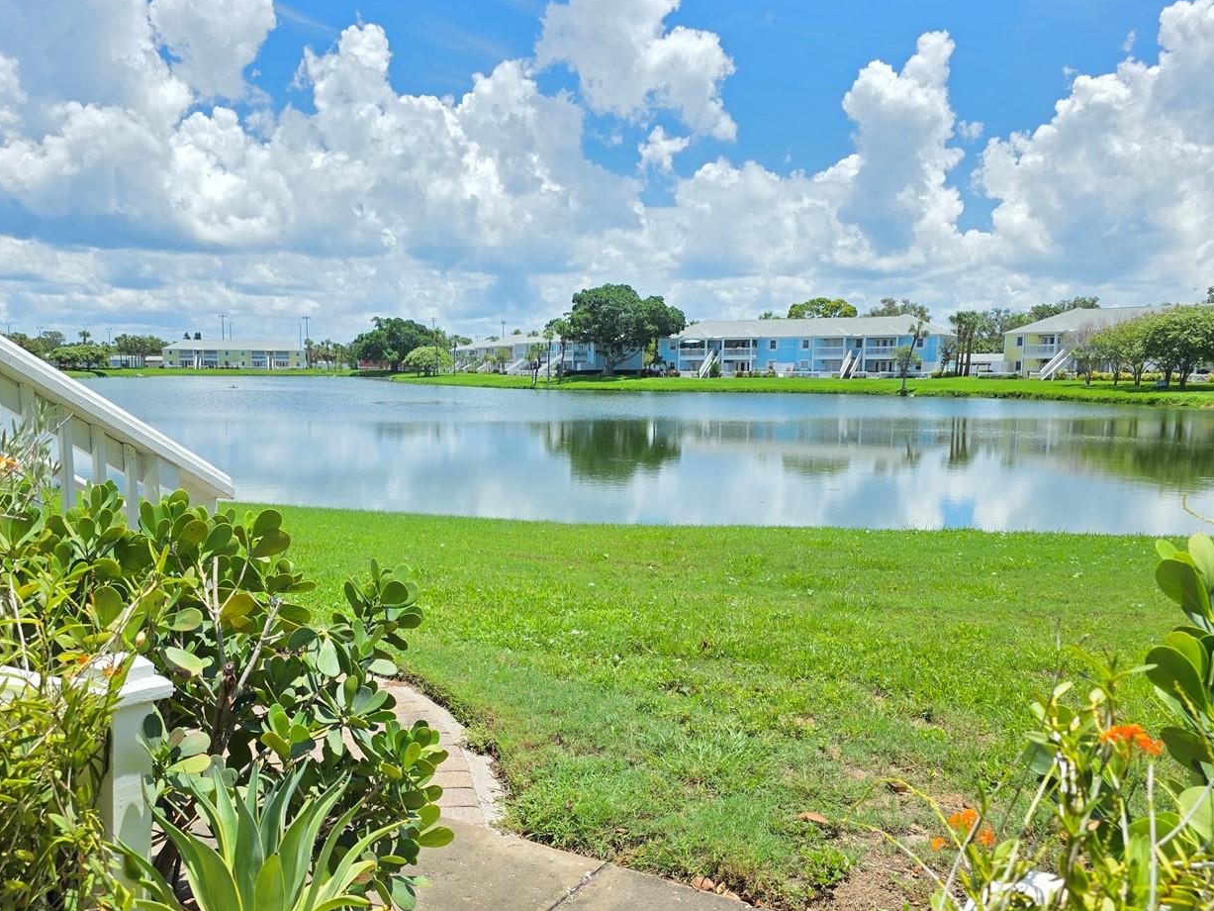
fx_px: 1052
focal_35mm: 30
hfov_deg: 59.8
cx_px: 531
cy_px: 516
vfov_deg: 46.7
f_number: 1.7
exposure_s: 1/5017
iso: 80
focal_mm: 6.3
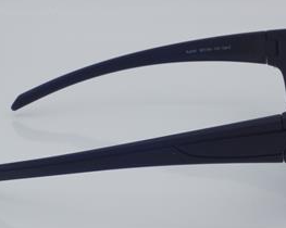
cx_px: 162
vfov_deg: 14.4
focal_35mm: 107
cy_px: 125
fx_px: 905
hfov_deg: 18.0
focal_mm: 50
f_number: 32
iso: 100
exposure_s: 1/4
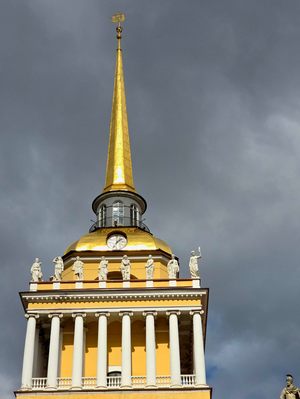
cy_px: 200
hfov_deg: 21.3
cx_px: 150
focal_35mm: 69
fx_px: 797
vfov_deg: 28.2
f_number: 2.4
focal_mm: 7.9
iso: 50
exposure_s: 1/5000
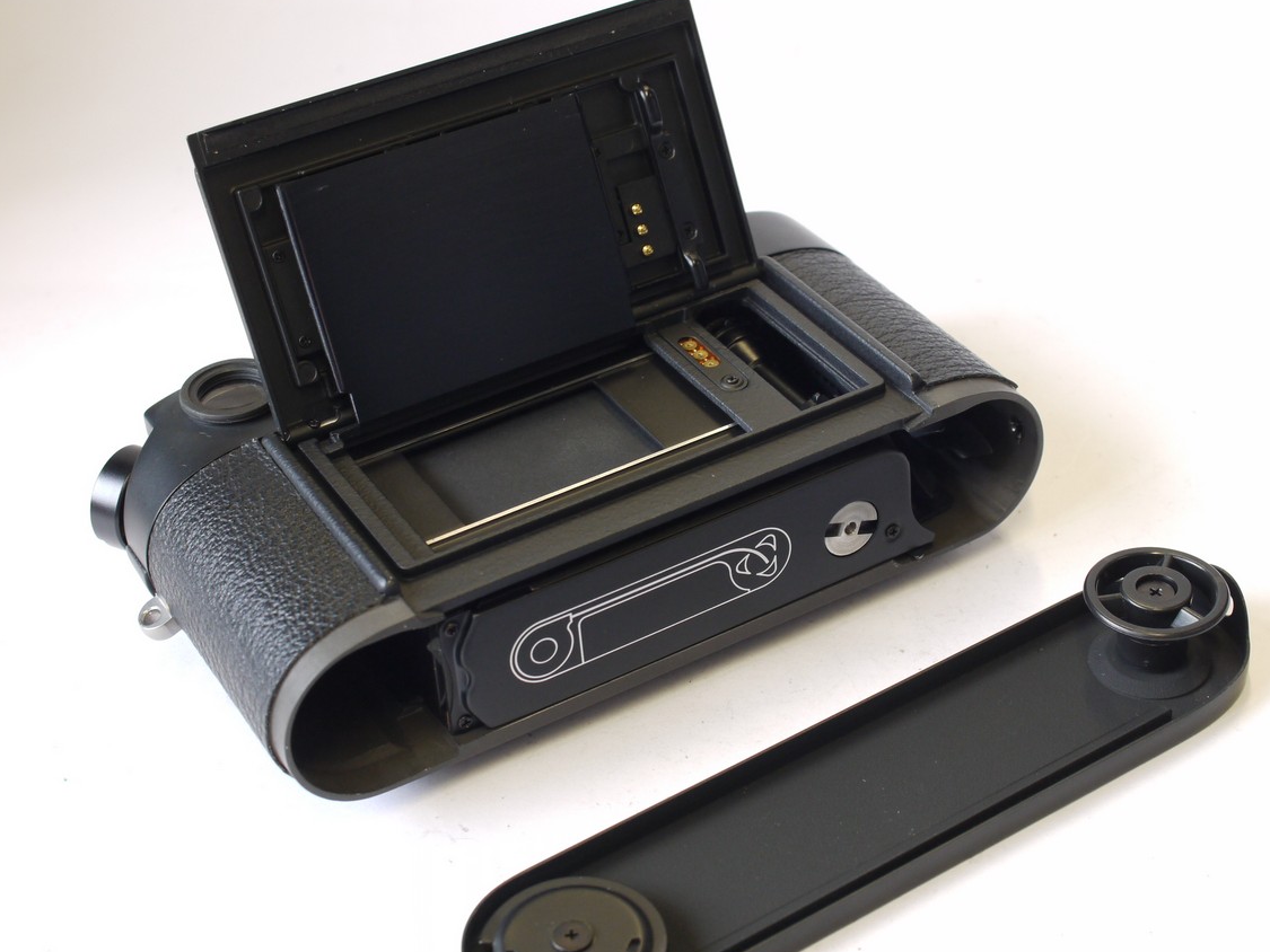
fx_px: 2348
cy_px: 493
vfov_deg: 22.9
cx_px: 667
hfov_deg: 30.3
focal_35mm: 64
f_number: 6.3
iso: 400
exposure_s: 1/30
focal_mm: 30
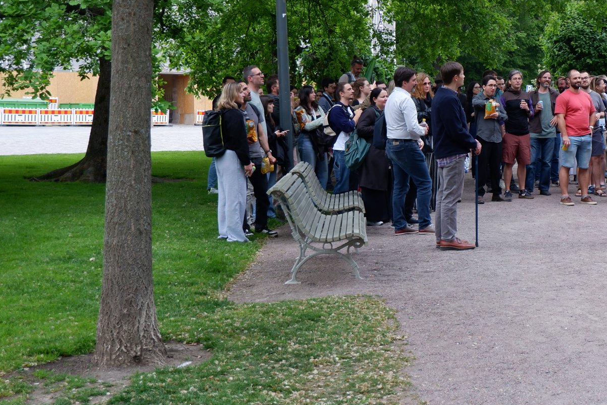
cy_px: 125
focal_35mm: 68
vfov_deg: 20.0
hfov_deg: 28.9
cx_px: 500
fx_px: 1147
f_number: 5
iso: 250
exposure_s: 1/100
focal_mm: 27.1
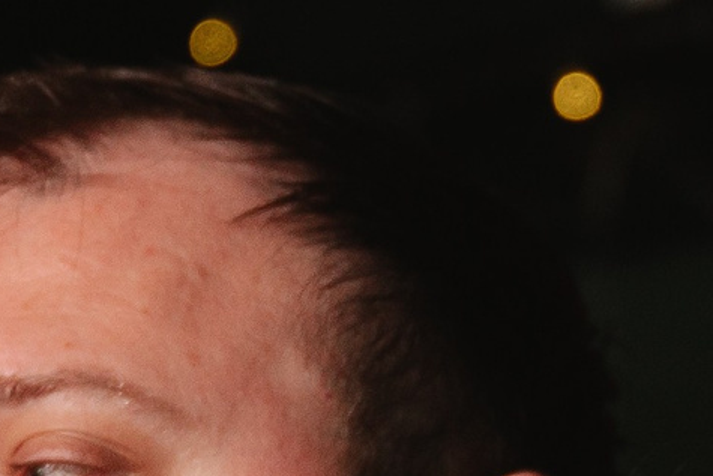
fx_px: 7686
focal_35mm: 388
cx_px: 689
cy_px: 1113
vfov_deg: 3.5
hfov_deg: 5.3
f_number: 2.8
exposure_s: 1/125
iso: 200
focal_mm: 48
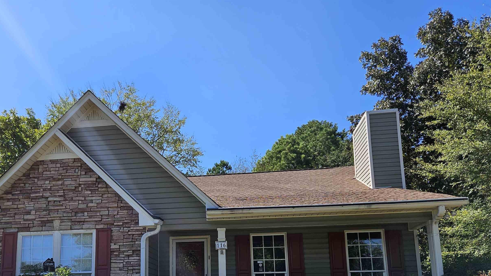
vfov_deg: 35.1
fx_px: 417
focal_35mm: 32
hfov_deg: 60.3
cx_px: 189
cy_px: 234
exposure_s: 1/1580
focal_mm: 5.4
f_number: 1.8
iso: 25
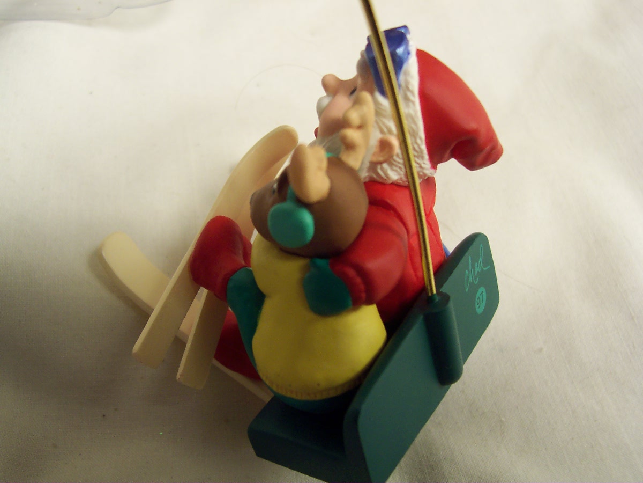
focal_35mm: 37
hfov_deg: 50.1
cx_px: 322
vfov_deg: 38.7
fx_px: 687
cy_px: 242
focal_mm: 5.6
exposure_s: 1/125
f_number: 2.8
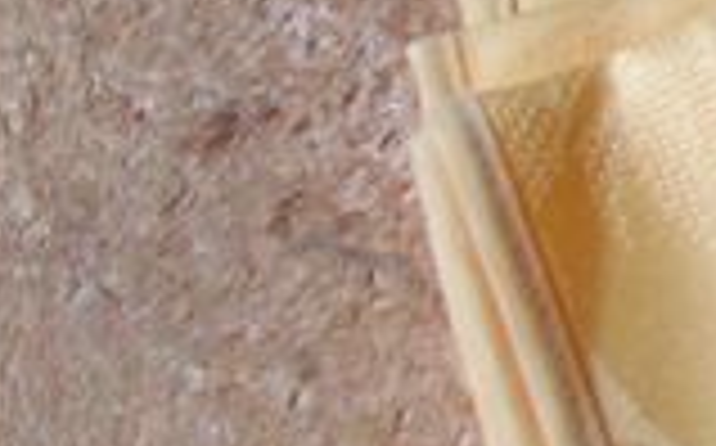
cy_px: -5
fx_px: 4171
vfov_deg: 6.1
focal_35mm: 214
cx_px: 1941
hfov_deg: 8.6
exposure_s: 1/66.9
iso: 80
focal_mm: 5.7
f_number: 2.9
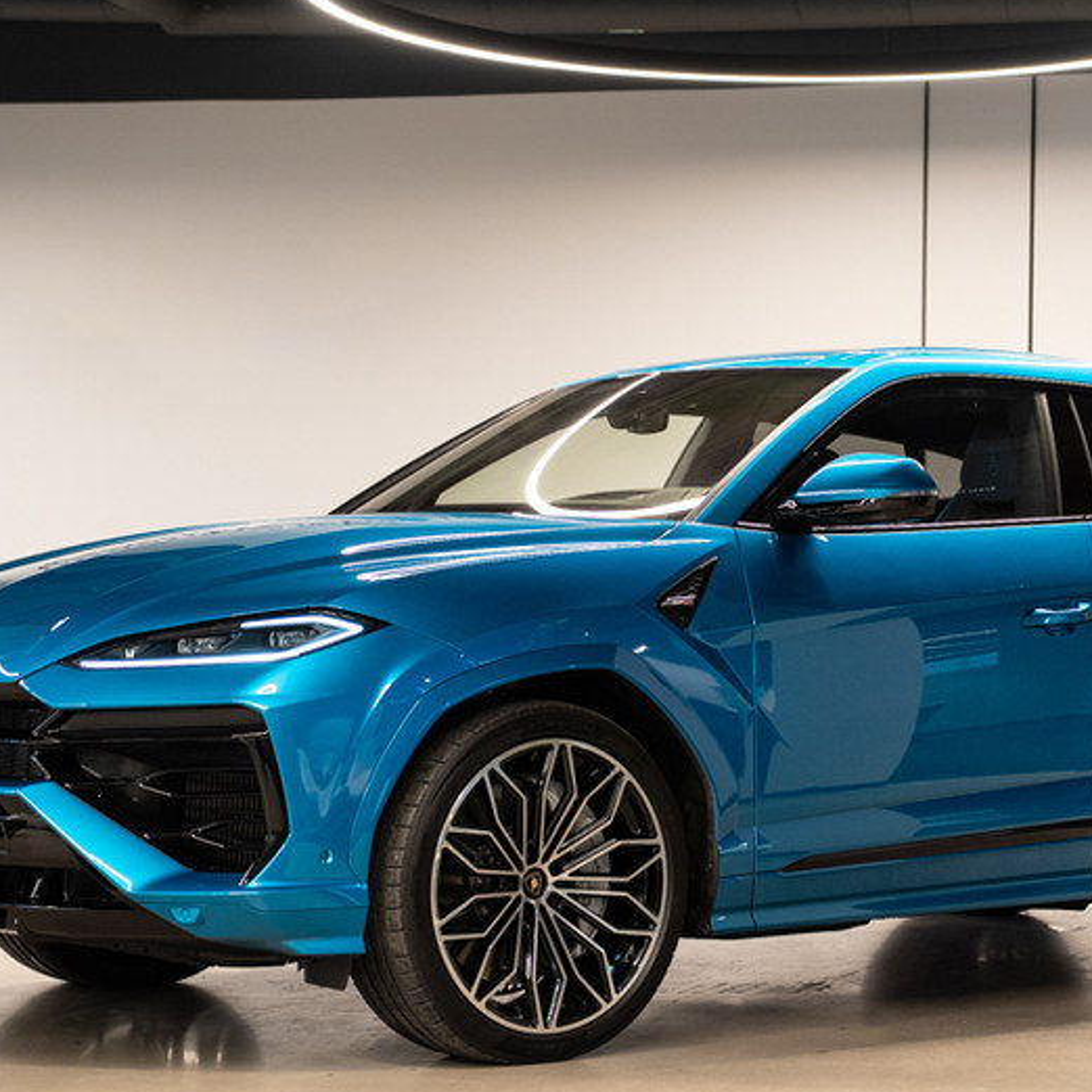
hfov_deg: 18.5
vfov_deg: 18.5
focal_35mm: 94
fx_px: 3355
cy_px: 578
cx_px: 684
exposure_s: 1/100
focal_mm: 61
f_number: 2.8
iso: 1250
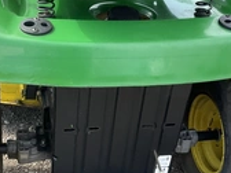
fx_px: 460
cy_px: 86
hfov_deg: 28.2
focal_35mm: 69
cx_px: 106
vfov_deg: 21.3
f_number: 1.8
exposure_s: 1/383
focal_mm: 3
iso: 25
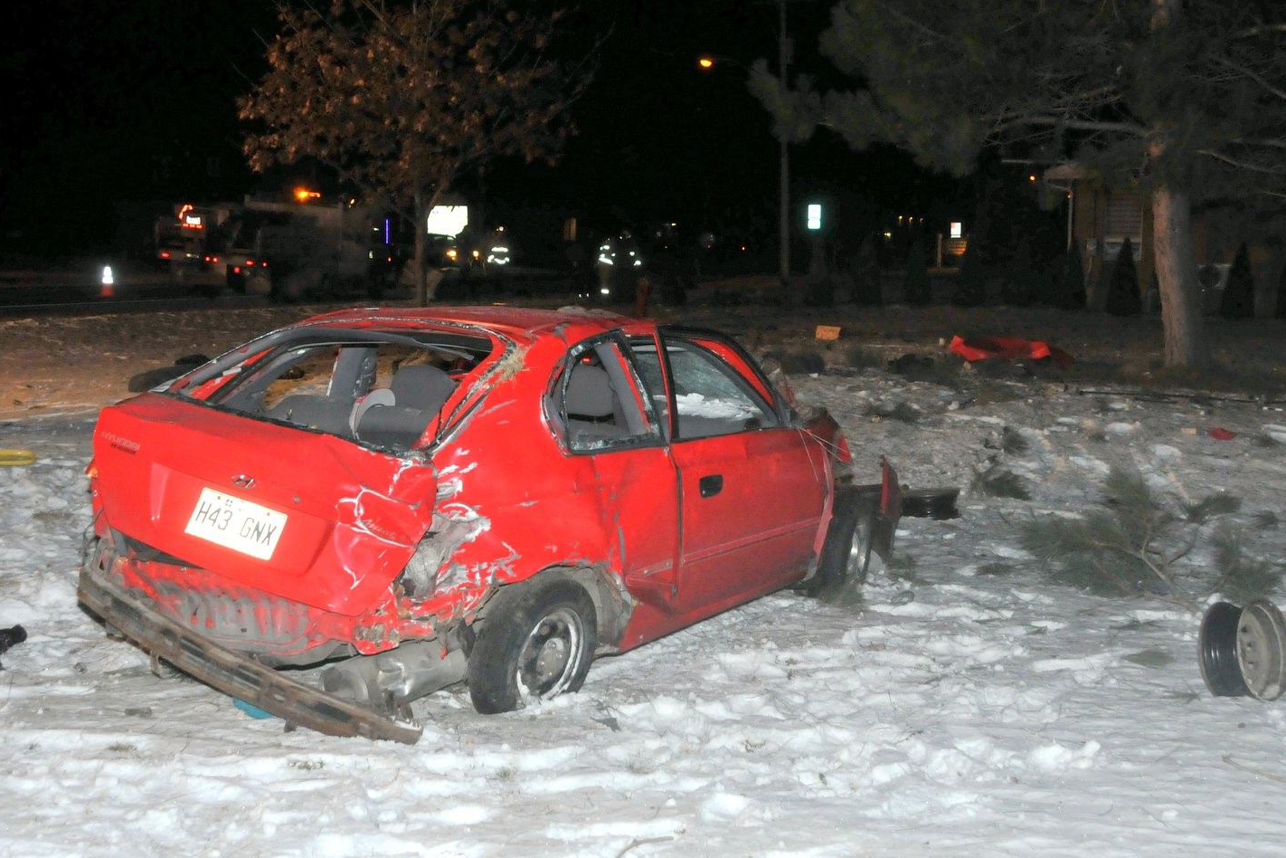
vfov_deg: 25.0
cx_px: 689
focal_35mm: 54
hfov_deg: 36.9
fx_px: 1929
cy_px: 378
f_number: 7.1
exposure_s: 1/60
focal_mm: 32
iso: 1000
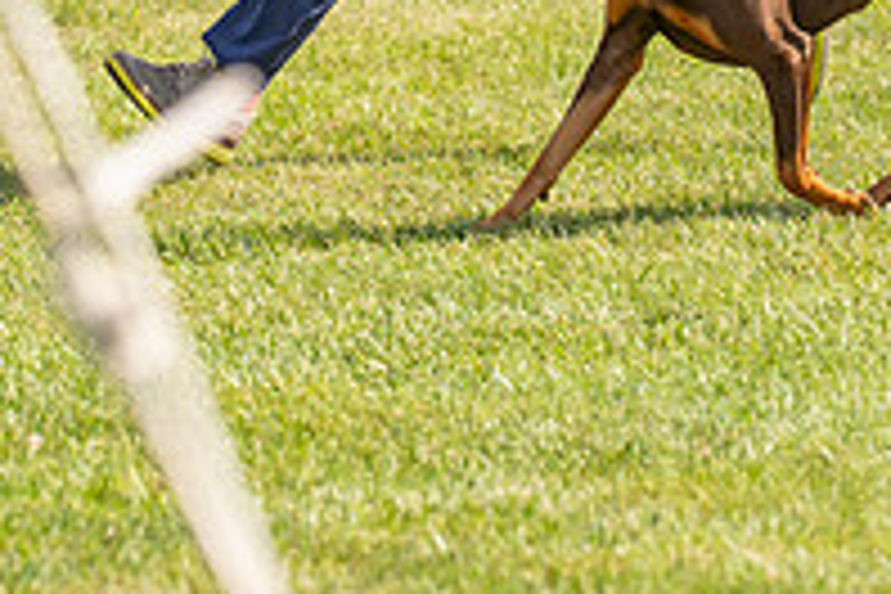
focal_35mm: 404
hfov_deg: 5.1
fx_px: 9998
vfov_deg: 3.4
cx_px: 621
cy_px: -232
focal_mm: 138
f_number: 3.5
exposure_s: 1/1600
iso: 200
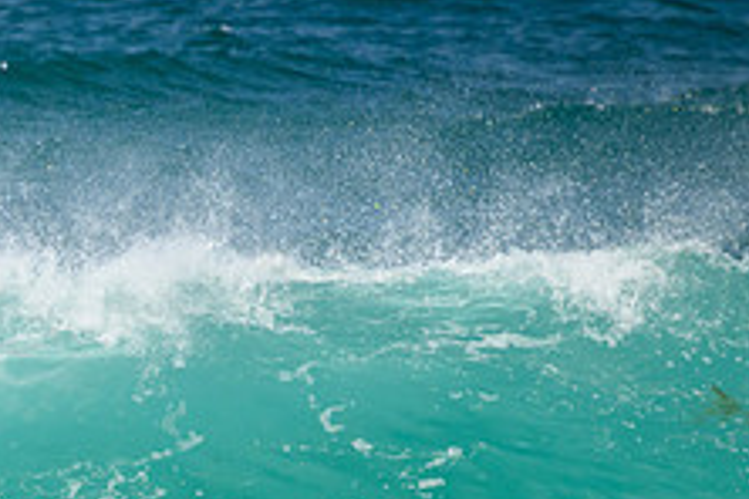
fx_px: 43501
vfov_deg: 0.7
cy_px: 497
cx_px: -186
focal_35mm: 2091
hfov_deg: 1.0
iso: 720
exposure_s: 1/2000
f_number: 11
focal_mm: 800
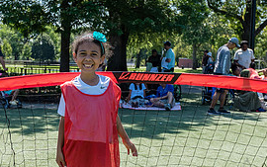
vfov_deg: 17.8
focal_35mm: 73
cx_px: 106
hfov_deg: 28.1
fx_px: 531
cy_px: 107
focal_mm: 26
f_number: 4
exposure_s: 1/1000
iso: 200
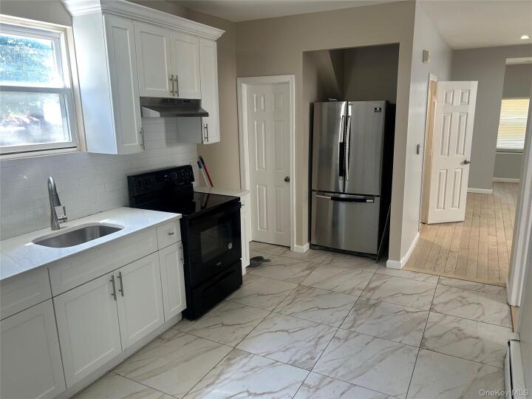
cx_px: 266
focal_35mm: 26
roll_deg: +0.1
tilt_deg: -13.4
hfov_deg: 67.3
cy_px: 200
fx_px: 400
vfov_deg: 53.1
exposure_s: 1/60
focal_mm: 5.7
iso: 80
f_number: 1.5
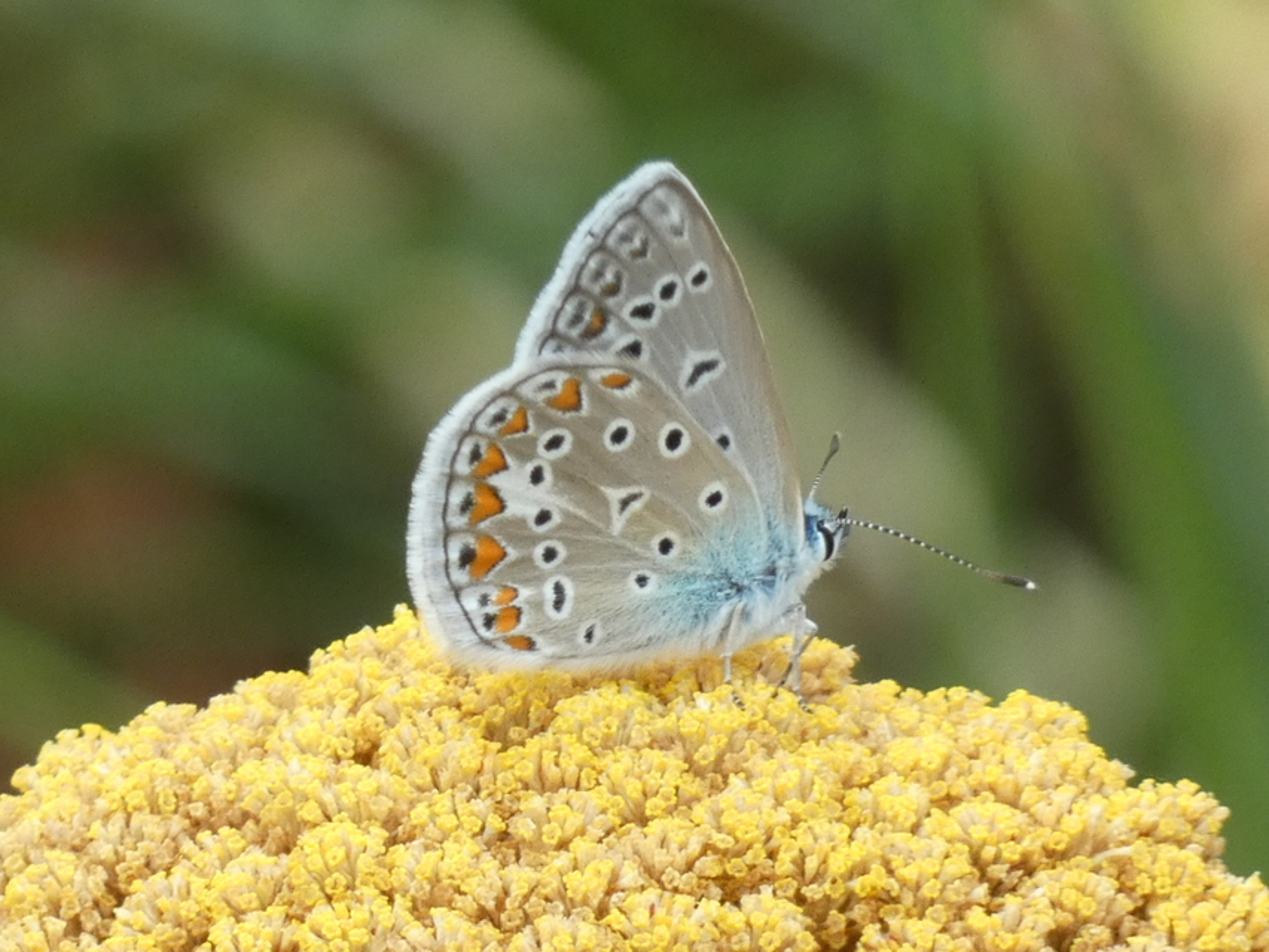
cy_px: 476
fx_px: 18882
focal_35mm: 515
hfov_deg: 3.8
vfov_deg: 2.9
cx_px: 634
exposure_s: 1/100
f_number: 5.6
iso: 250
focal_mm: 92.3
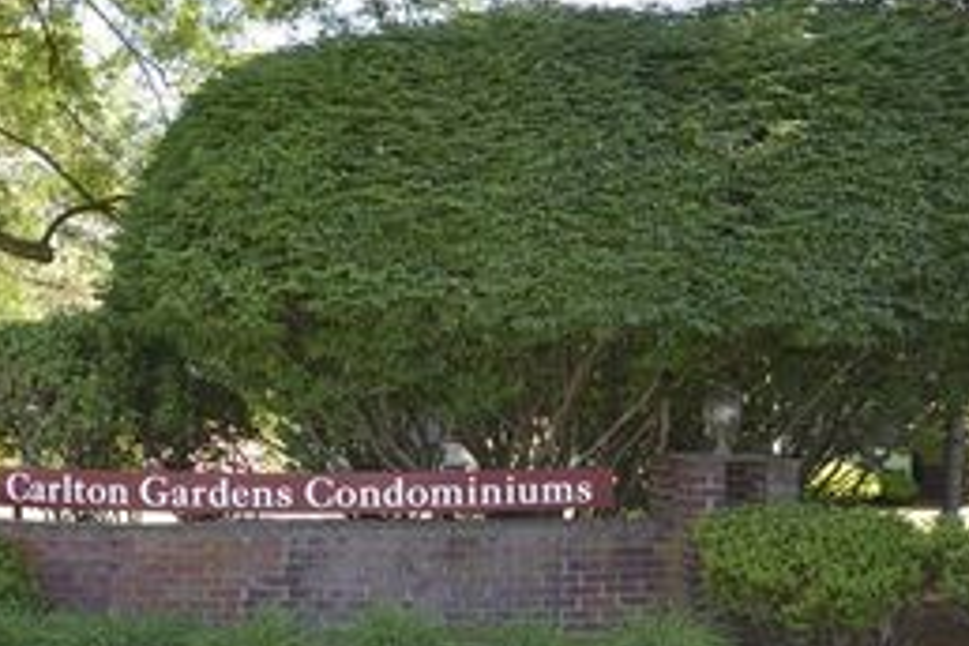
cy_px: 411
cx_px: 421
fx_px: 1615
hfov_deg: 33.4
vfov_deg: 22.6
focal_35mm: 60
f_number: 18
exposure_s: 1/200
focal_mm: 31
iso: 2500
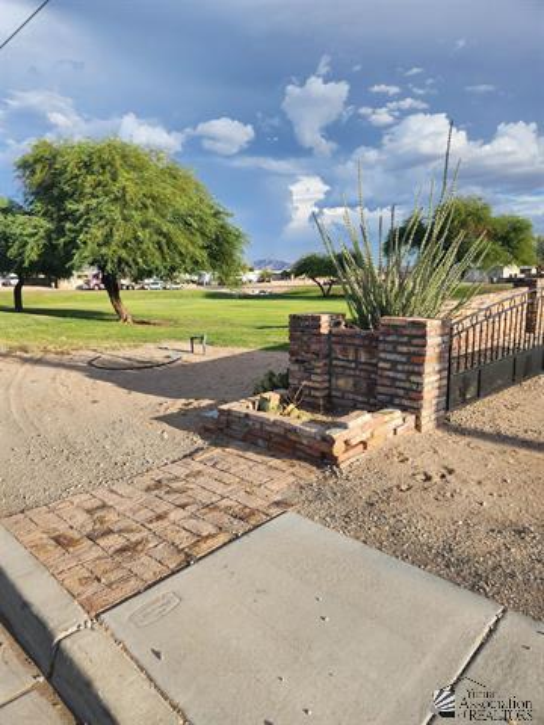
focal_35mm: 23
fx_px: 482
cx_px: 272
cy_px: 362
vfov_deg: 73.9
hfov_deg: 58.9
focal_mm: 5.4
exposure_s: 1/1108
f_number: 1.8
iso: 20
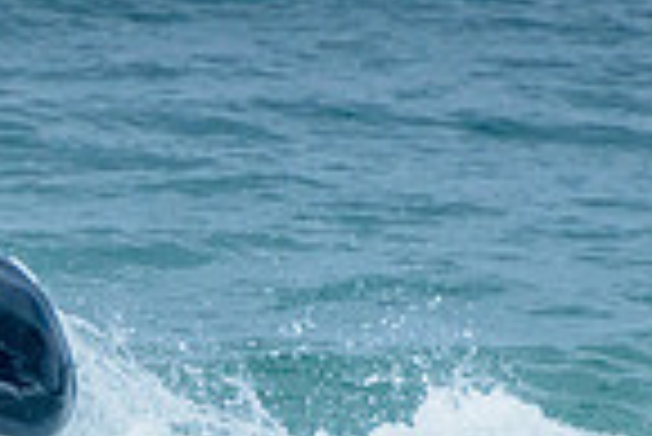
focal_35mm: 1964
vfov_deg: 0.7
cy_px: 580
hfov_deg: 1.0
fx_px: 35605
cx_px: -44
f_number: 7.1
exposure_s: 1/1600
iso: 500
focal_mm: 400
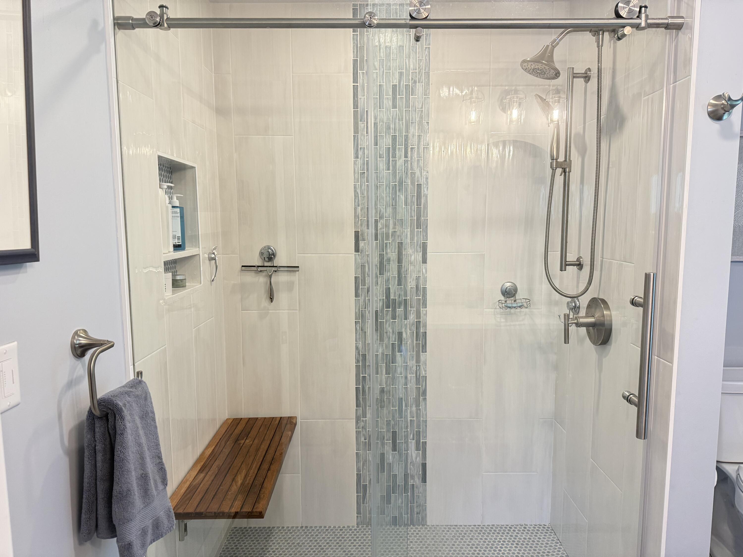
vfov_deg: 56.8
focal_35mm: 24
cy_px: 278
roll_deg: +0.6
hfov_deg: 71.6
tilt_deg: -5.6
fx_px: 515
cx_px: 372
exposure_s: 1/120
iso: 250
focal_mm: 6.76
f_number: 1.78
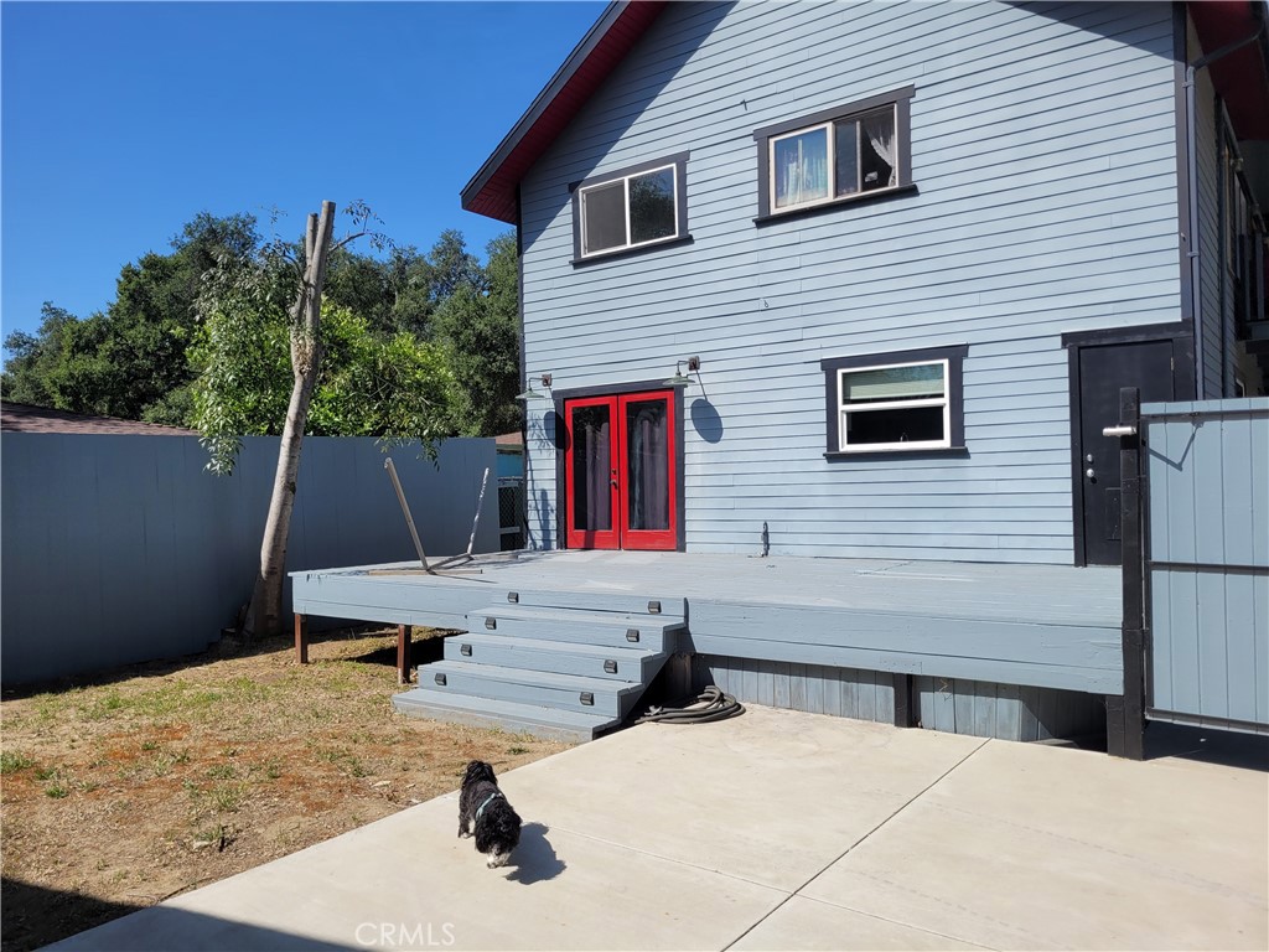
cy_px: 476
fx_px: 953
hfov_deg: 67.3
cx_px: 634
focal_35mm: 26
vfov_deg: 53.1
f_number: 1.8
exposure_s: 1/2805
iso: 40
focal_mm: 5.4
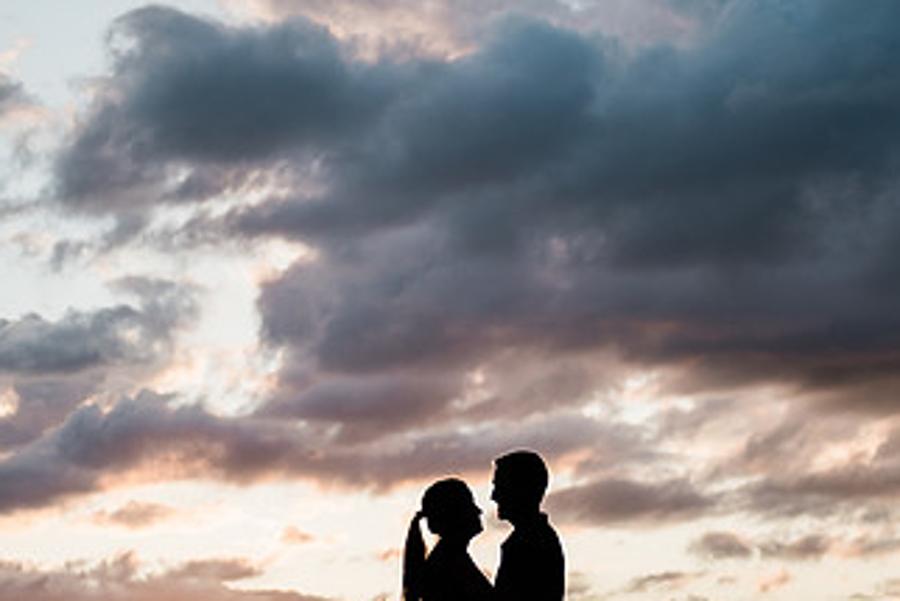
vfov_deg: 13.8
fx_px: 2476
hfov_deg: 20.6
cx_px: 472
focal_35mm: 99
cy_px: 463
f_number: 2.8
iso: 100
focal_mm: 55
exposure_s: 1/1000
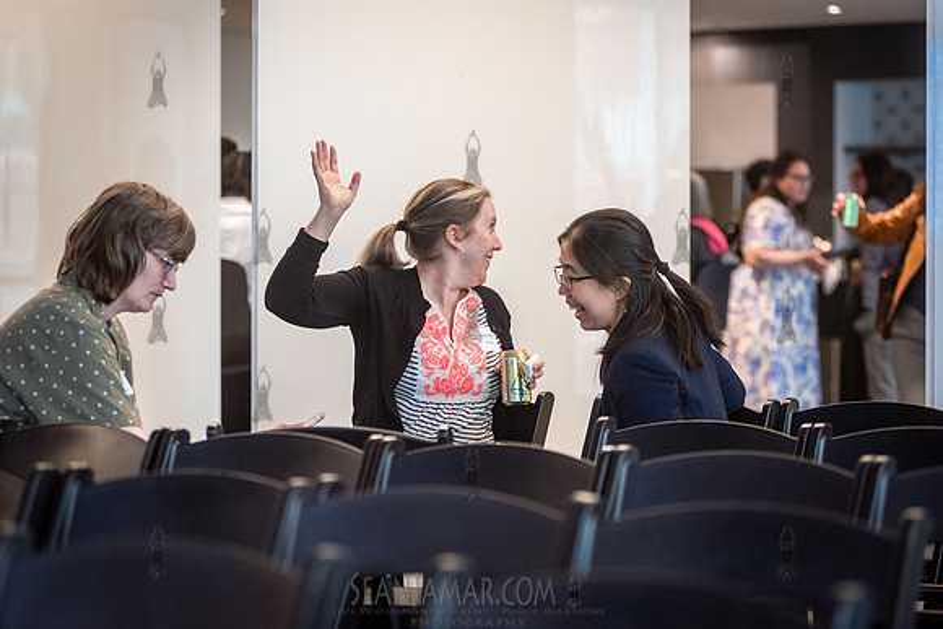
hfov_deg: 18.8
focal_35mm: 109
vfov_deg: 12.6
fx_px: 2843
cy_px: 314
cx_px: 472
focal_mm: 105
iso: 2000
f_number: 3.2
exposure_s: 1/320
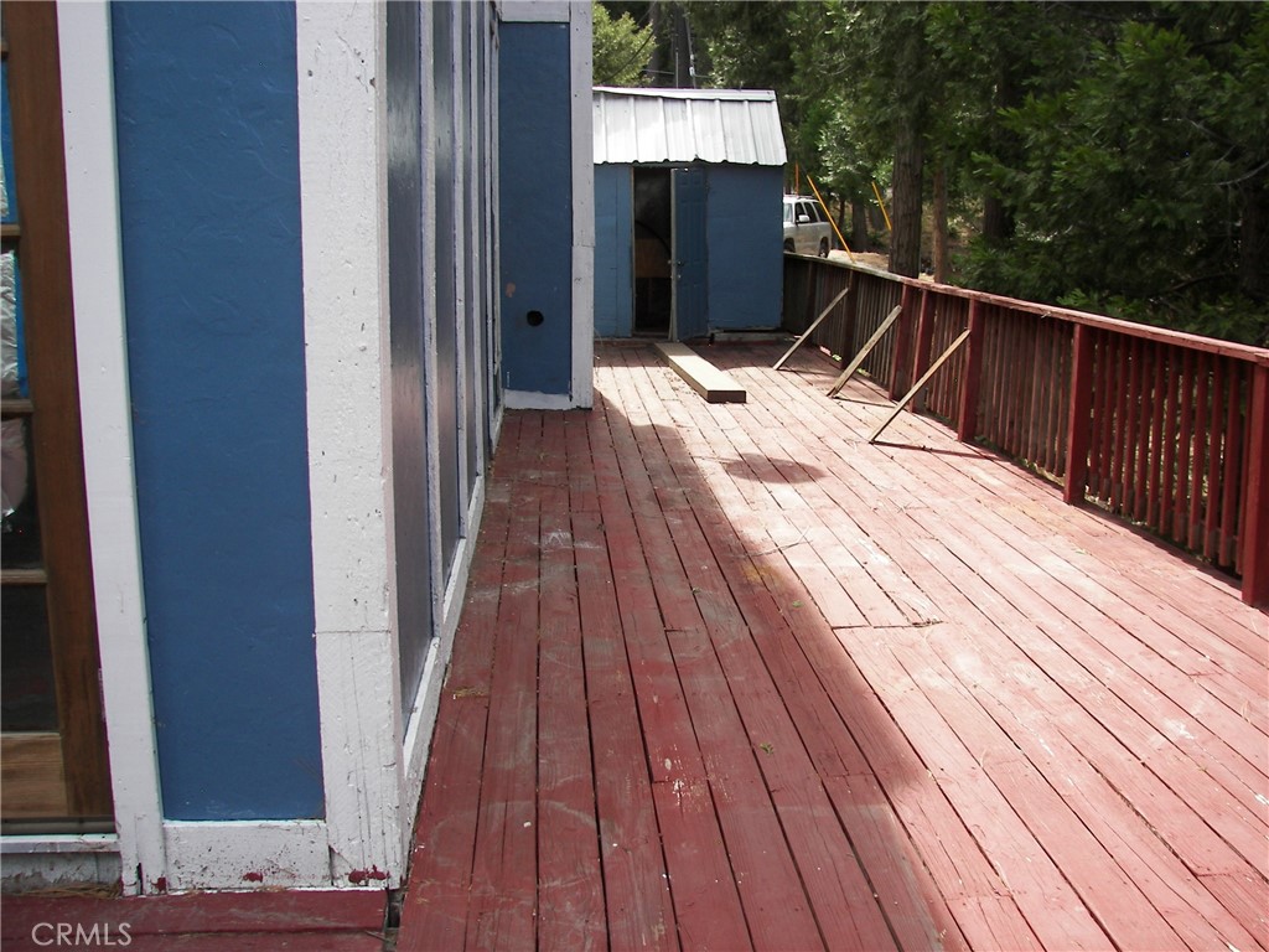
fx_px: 1320
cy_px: 476
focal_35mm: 36
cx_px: 634
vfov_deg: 39.7
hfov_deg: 51.4
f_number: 2.8
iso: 50
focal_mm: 6
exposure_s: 1/200
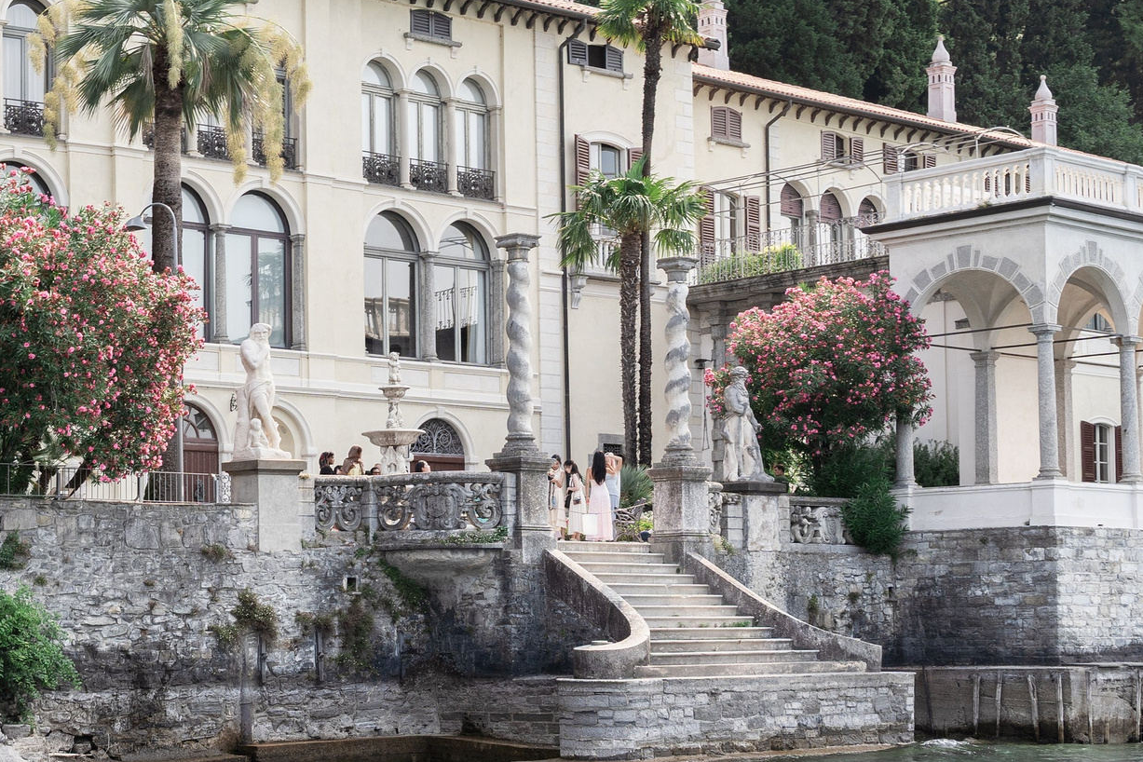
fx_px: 2318
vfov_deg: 18.6
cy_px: 232
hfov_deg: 27.3
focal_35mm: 73
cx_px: 266
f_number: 8
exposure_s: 1/250
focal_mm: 35
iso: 125
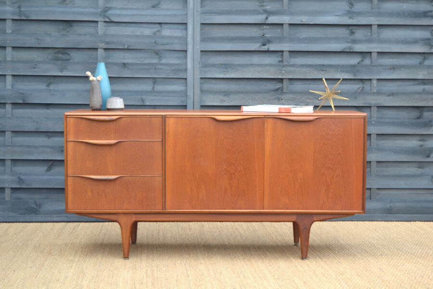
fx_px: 758
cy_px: 144
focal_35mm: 63
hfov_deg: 31.9
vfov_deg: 21.6
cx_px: 216
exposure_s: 1/125
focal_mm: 42
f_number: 5
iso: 200
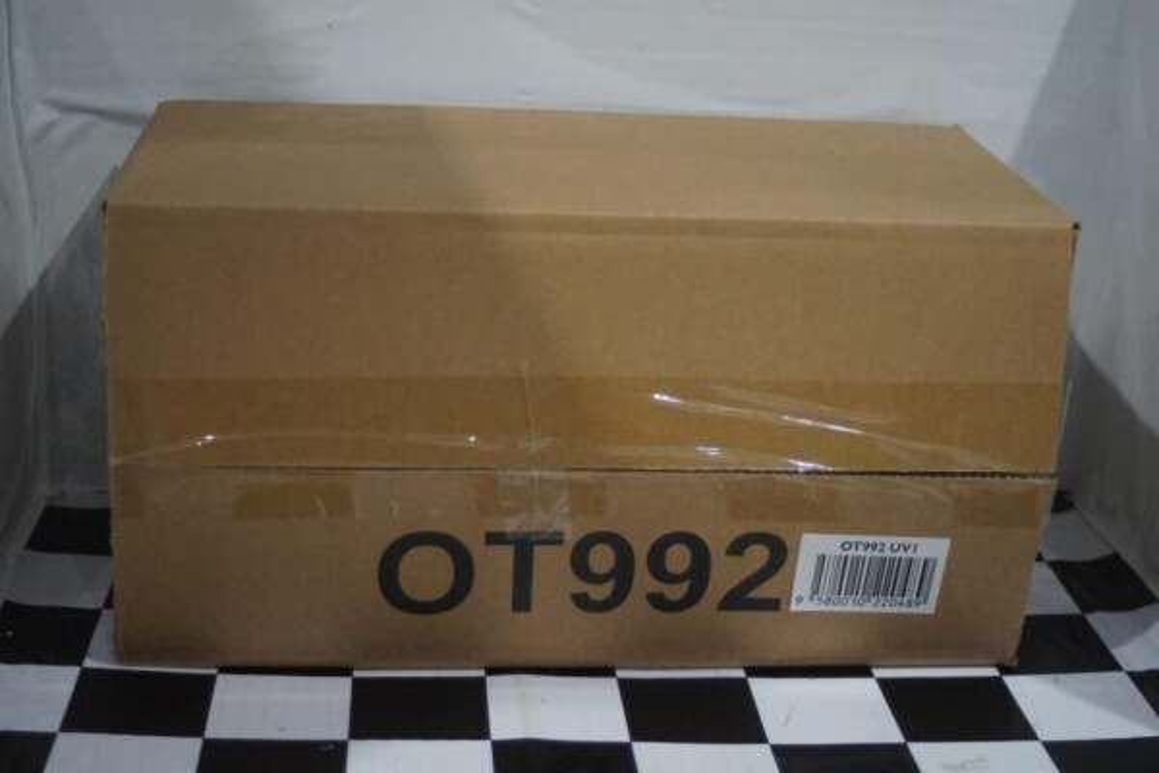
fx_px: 1690
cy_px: 386
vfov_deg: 25.8
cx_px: 580
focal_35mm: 52
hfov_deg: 37.9
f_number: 4
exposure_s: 1/125
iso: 3200
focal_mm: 35
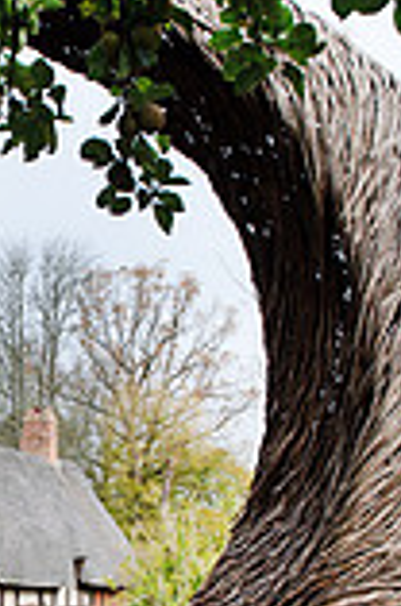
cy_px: 502
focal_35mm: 69
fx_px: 1158
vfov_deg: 28.5
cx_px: -50
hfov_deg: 18.8
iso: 320
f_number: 7.1
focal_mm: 24
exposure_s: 1/250
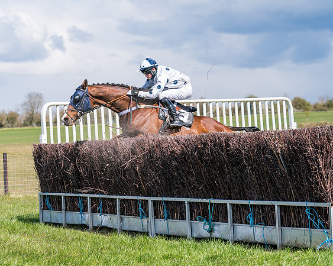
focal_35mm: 130
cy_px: 122
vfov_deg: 11.8
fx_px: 1284
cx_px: 83
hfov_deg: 14.7
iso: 200
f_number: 4
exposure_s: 1/1600
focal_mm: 87
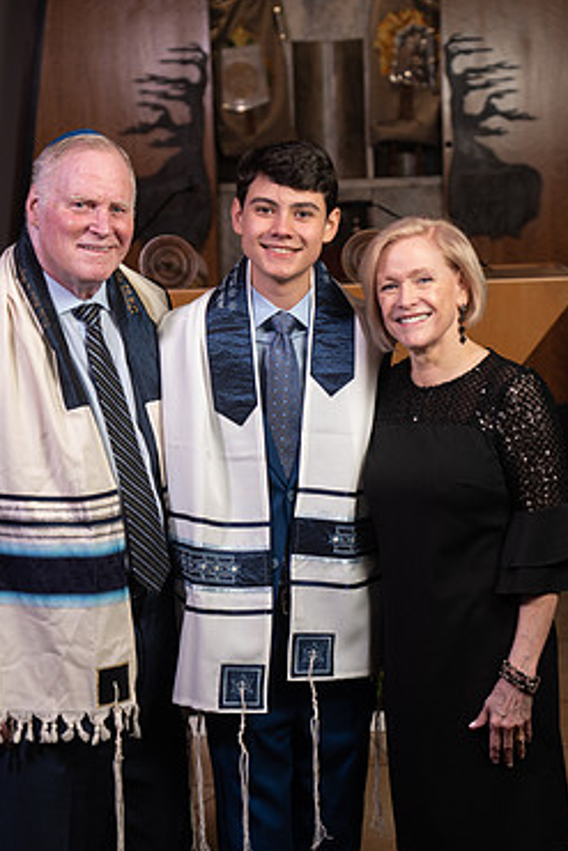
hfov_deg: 15.2
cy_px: 508
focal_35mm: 90
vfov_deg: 22.6
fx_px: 2128
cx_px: 248
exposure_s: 1/250
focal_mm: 74
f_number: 4
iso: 500
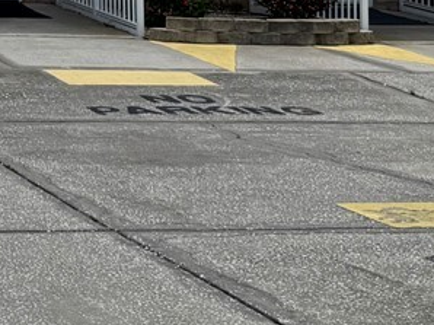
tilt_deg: +5.7
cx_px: -269
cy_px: -192
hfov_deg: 14.1
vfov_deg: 11.0
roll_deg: -0.6
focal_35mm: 129
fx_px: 1616
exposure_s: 1/9009
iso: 80
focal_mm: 6.76
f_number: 1.78
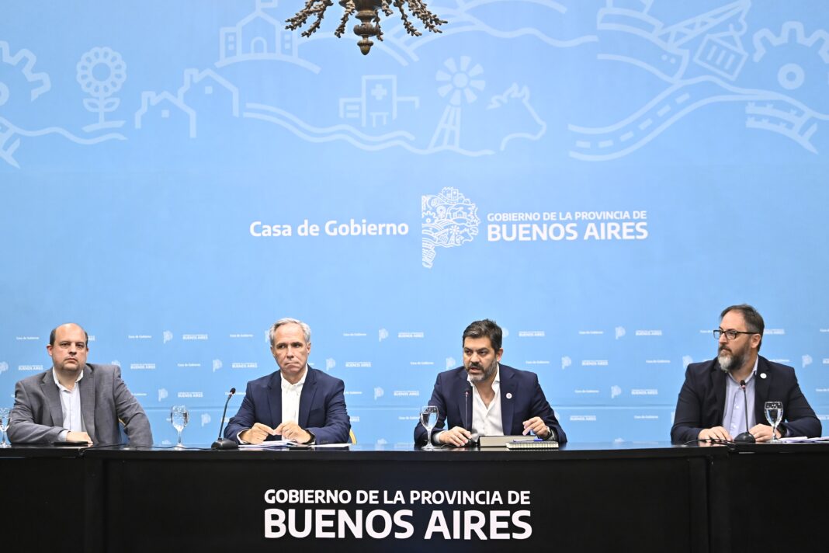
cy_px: 276
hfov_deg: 25.4
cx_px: 414
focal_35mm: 80
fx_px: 1842
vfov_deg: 17.1
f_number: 3.5
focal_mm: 80
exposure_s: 1/323
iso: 4000
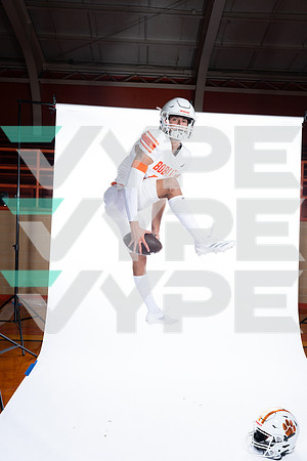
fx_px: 409
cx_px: 154
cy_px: 230
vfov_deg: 58.7
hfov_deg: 41.1
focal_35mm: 32
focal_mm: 32
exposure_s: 1/250
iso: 400
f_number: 5.6
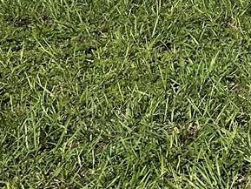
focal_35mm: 133
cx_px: 625
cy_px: -264
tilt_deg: -0.9
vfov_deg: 9.8
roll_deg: +1.5
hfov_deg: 11.7
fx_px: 965
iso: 80
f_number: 1.78
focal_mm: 6.86
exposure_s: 1/8929
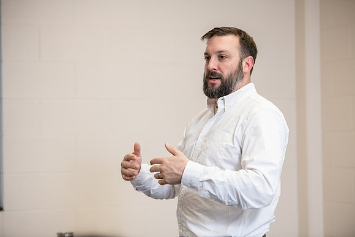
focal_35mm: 110
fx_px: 1085
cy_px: 118
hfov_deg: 18.6
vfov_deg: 12.5
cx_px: 178
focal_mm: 110
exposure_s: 1/200
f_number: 3.2
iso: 800
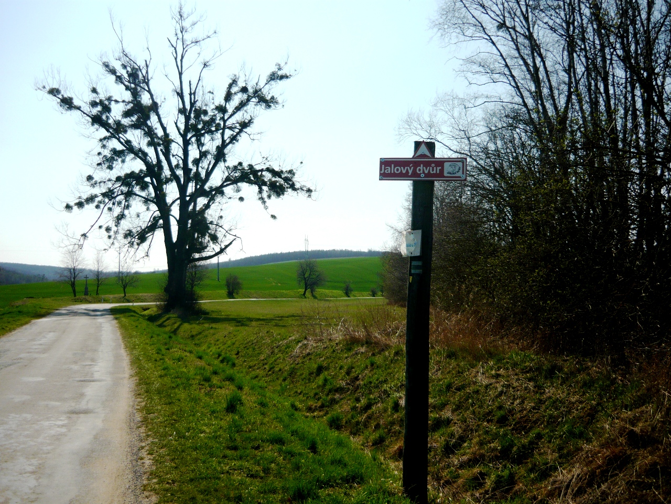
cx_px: 336
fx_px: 640
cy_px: 252
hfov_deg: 55.4
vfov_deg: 42.9
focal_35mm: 33
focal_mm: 5.5
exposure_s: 1/400
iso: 100
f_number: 8
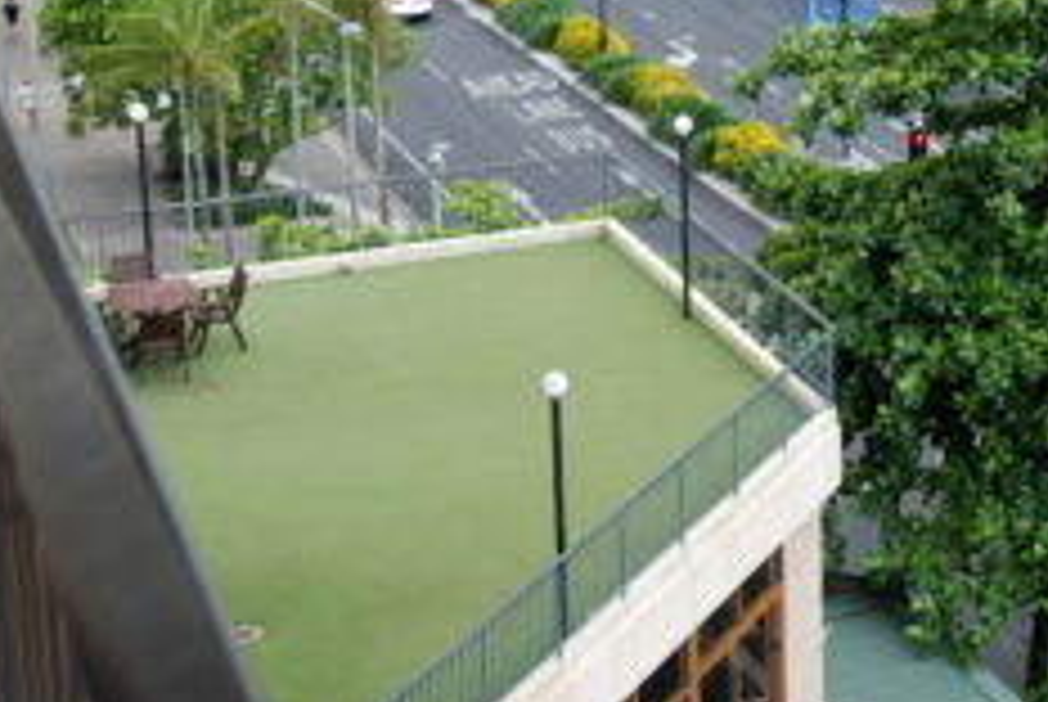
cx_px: 778
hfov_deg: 23.1
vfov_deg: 15.4
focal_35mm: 87
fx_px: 2538
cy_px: -29
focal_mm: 27
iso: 100
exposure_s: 1/50
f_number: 3.8
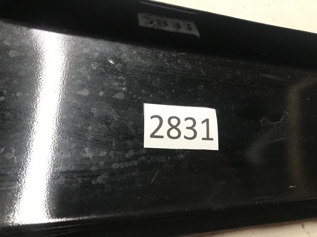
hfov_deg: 63.5
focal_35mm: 28
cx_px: 158
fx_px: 256
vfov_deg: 49.7
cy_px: 118
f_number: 1.8
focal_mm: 3.99
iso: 40
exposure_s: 1/25
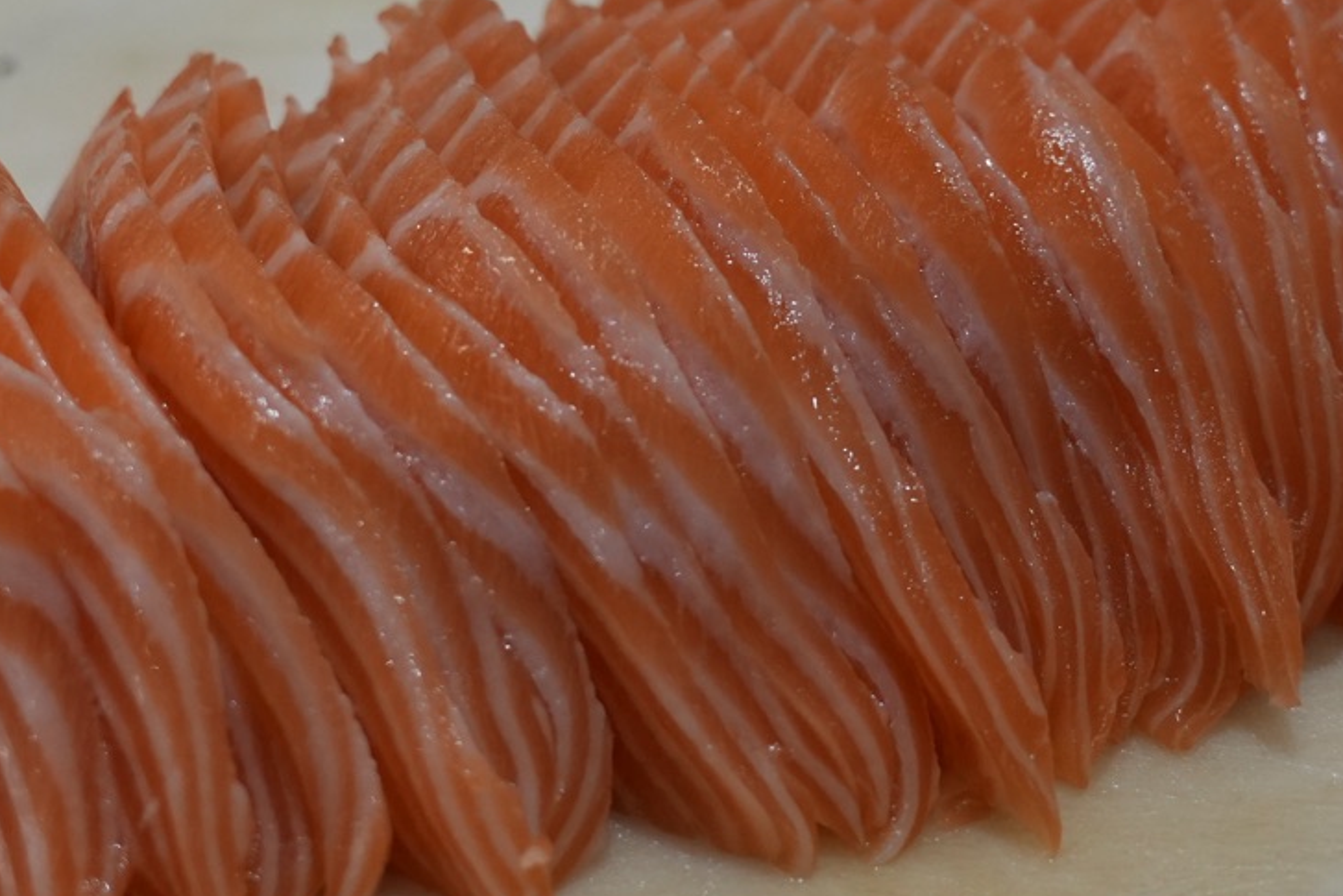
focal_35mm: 99
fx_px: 3694
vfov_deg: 13.8
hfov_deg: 20.6
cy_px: 198
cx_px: 611
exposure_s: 1/160
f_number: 4
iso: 2000
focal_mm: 40
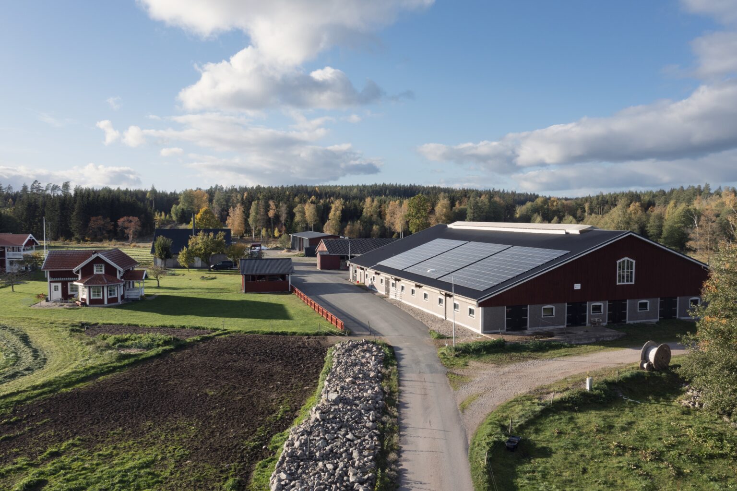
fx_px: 573
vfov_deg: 46.4
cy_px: 246
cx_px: 368
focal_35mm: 28
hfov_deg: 65.5
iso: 100
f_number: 7.1
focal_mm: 10.26
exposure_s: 1/160
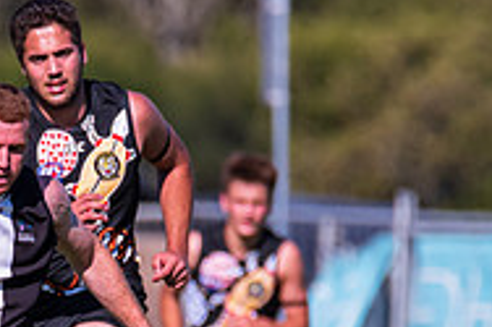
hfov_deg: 0.9
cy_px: 451
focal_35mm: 2283
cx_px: -30
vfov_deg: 0.6
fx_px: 31173
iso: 800
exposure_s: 1/2500
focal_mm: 600
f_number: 6.3
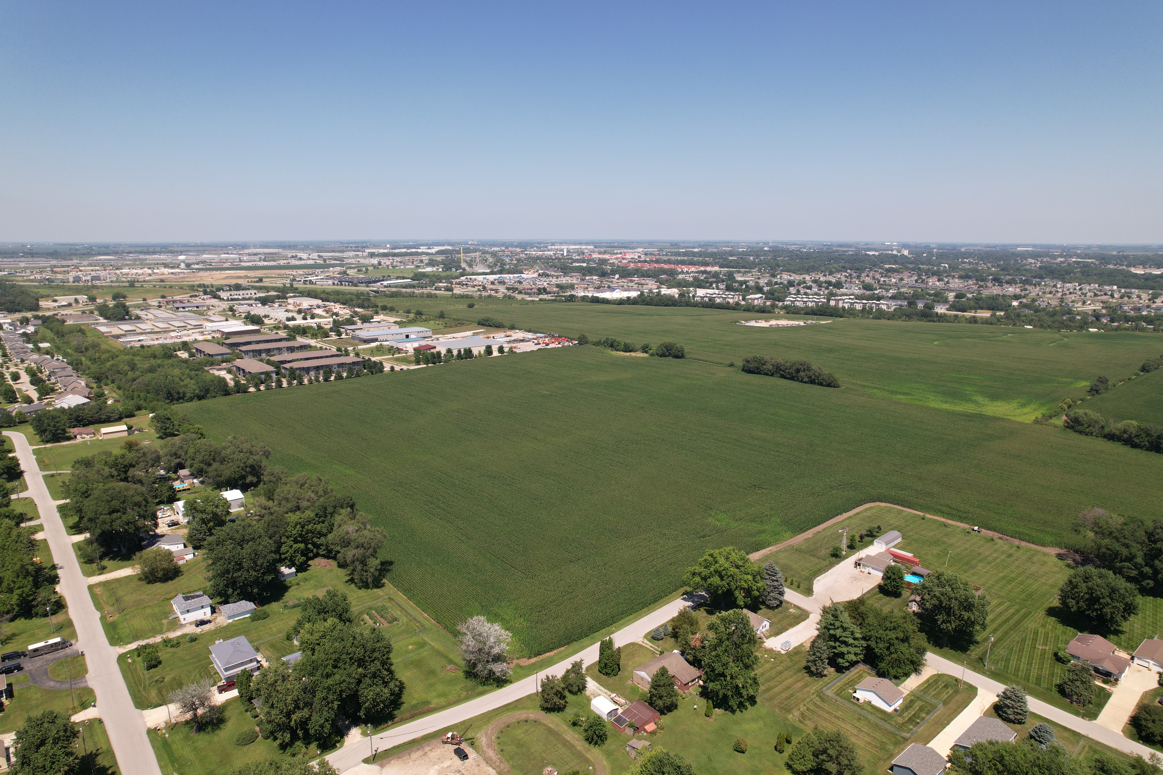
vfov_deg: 57.2
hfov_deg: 78.6
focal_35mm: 22
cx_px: 582
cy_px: 388
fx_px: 711
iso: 110
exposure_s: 1/60
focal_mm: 8.38
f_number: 2.8
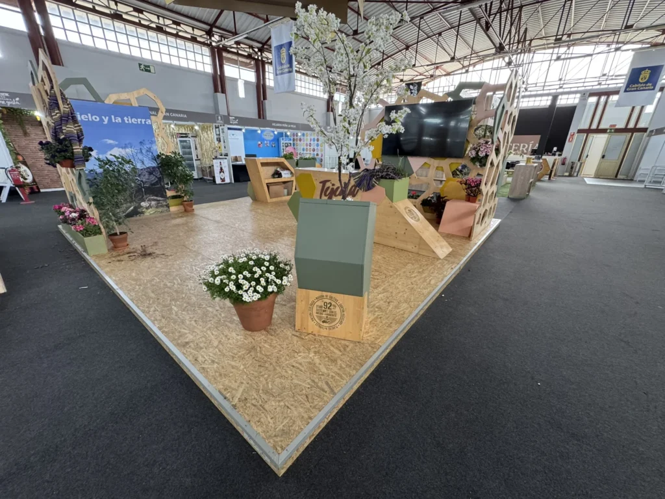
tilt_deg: -20.8
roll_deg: -0.9
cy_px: 250
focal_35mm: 14
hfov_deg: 102.1
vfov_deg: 85.7
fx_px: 269
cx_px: 332
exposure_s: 1/50
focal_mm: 2.22
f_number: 2.2
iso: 400
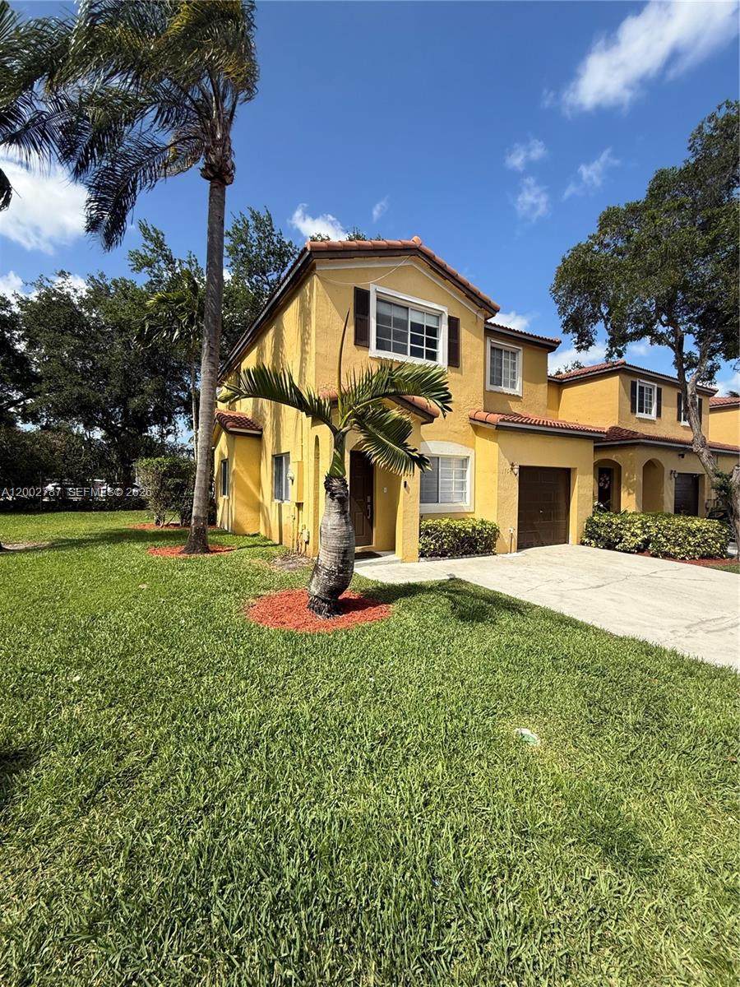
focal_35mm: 14
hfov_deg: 85.7
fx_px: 399
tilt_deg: +0.7
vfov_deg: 102.1
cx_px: 370
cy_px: 494
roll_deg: -0.4
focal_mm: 2.22
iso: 50
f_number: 2.2
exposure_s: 1/1339
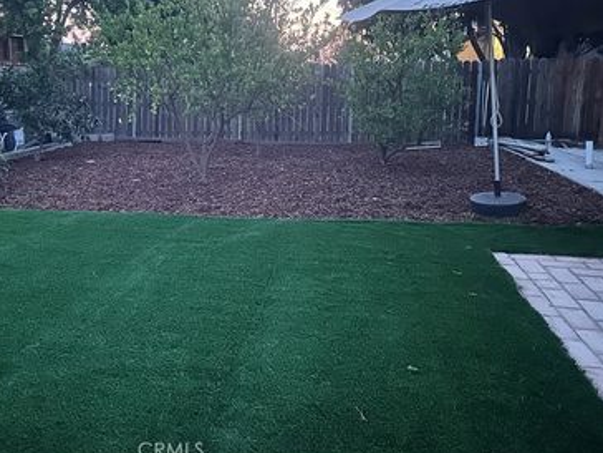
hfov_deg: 54.5
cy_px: 150
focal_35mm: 33
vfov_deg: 42.4
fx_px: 575
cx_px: 215
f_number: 1.78
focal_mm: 6.86
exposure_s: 1/9
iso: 1600
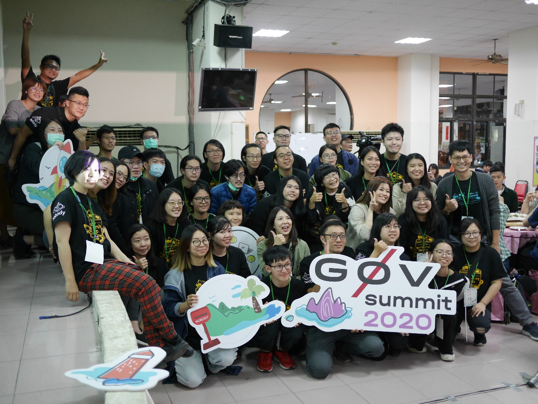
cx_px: 269
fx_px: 622
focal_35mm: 40
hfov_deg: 46.8
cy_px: 202
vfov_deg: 36.0
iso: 1000
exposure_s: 1/125
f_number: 1.7
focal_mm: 20
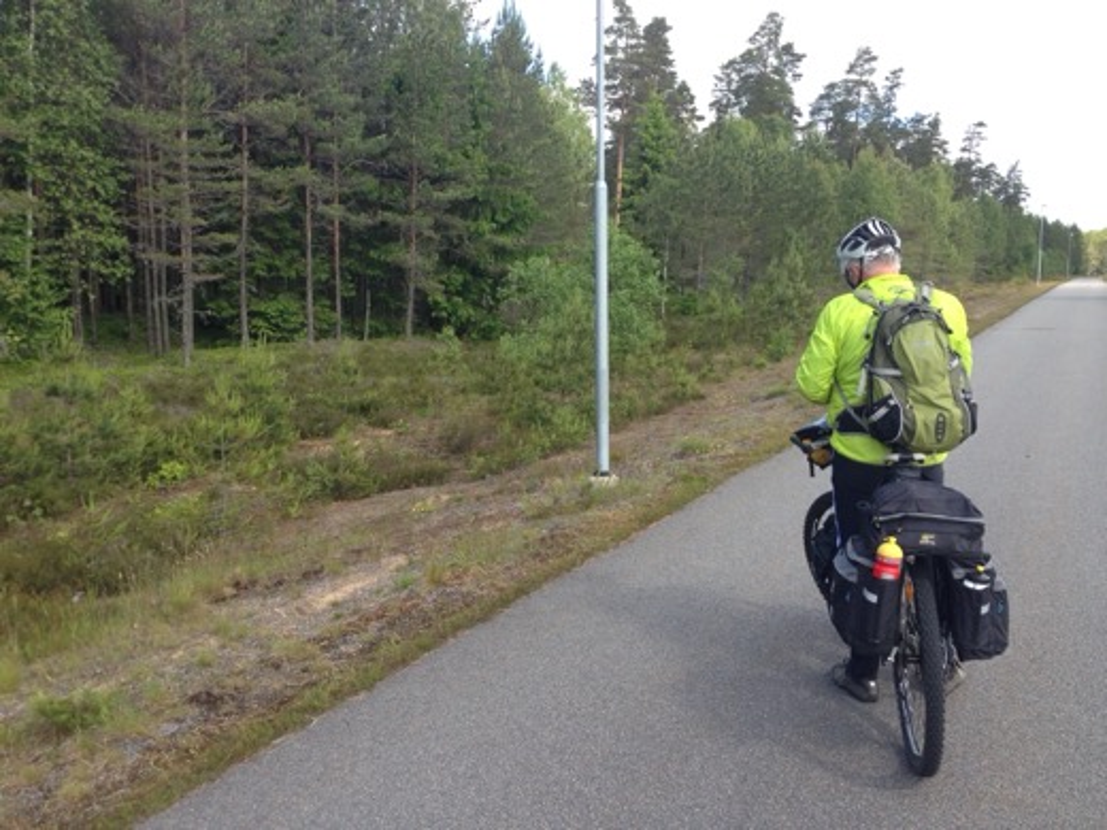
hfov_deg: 55.4
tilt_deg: -7.2
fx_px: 1055
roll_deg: -1.0
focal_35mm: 33
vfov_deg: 42.9
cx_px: 554
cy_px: 415
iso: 50
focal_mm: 4.12
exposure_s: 1/337
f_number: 2.4
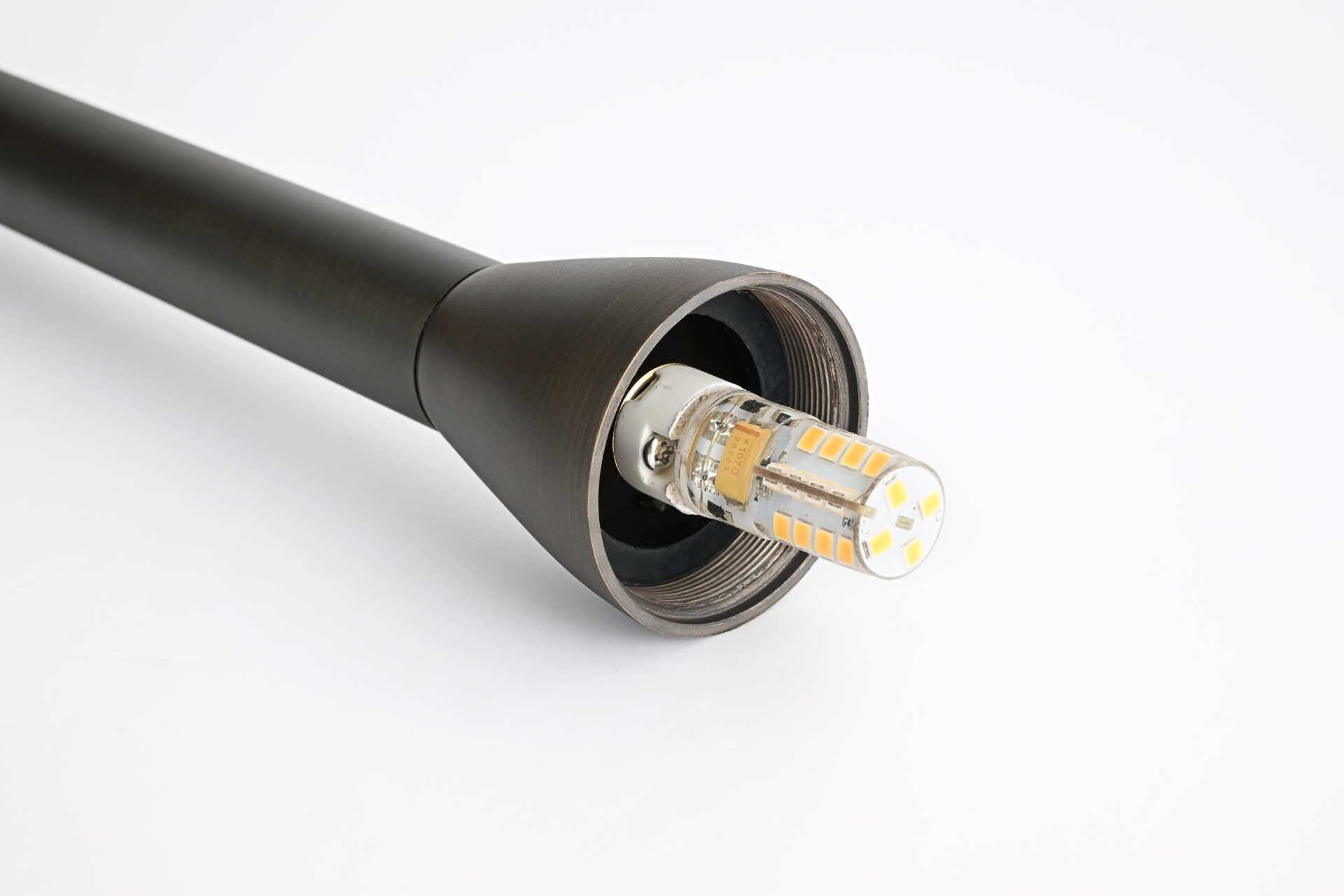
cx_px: 672
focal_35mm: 70
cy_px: 448
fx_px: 2613
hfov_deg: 28.8
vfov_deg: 19.5
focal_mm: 70
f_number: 20
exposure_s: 1/100
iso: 125
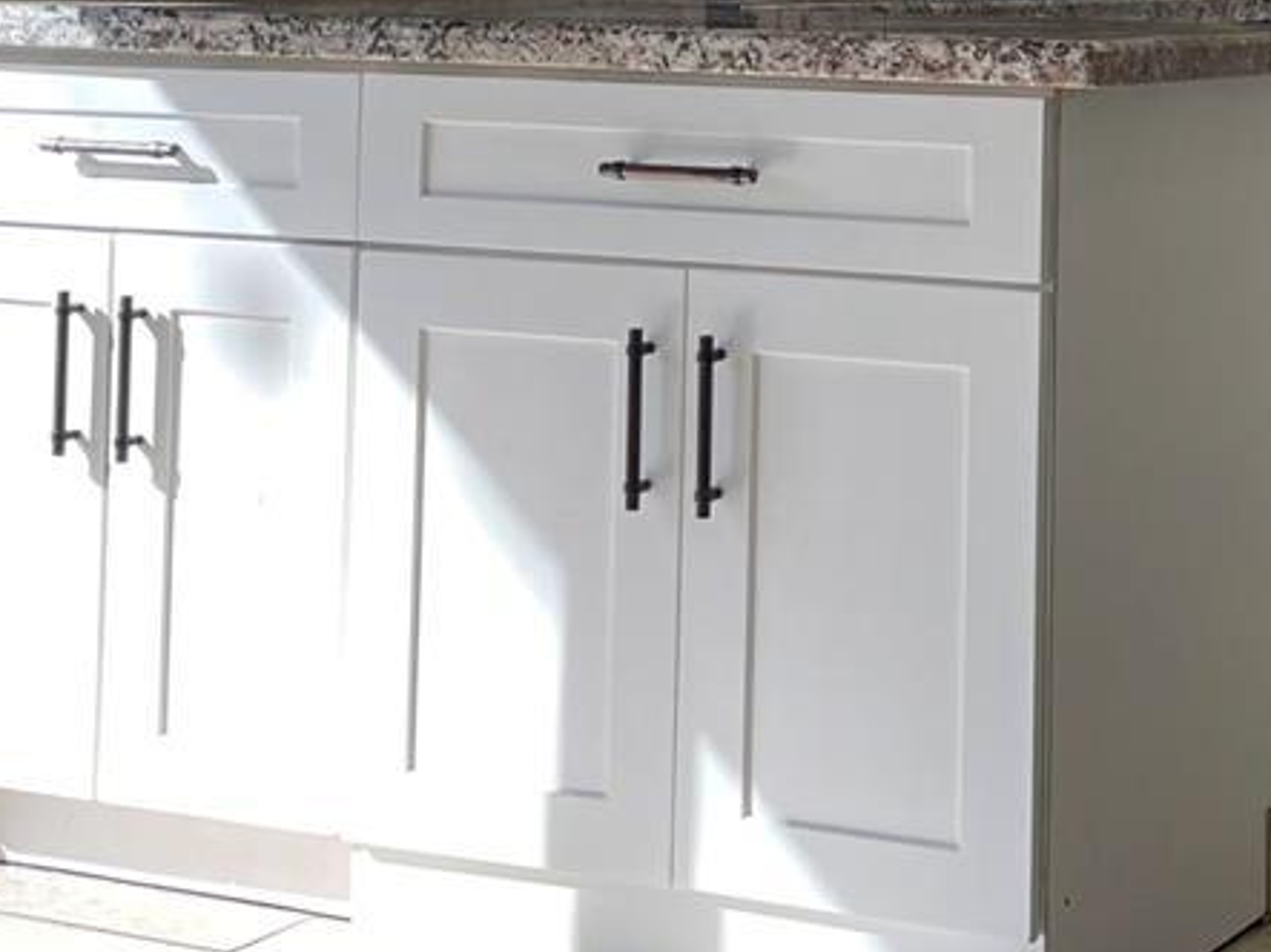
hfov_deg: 20.6
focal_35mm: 94
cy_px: -143
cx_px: 1039
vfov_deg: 15.2
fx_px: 3450
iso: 32
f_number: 1.6
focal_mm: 4.2
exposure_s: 1/135
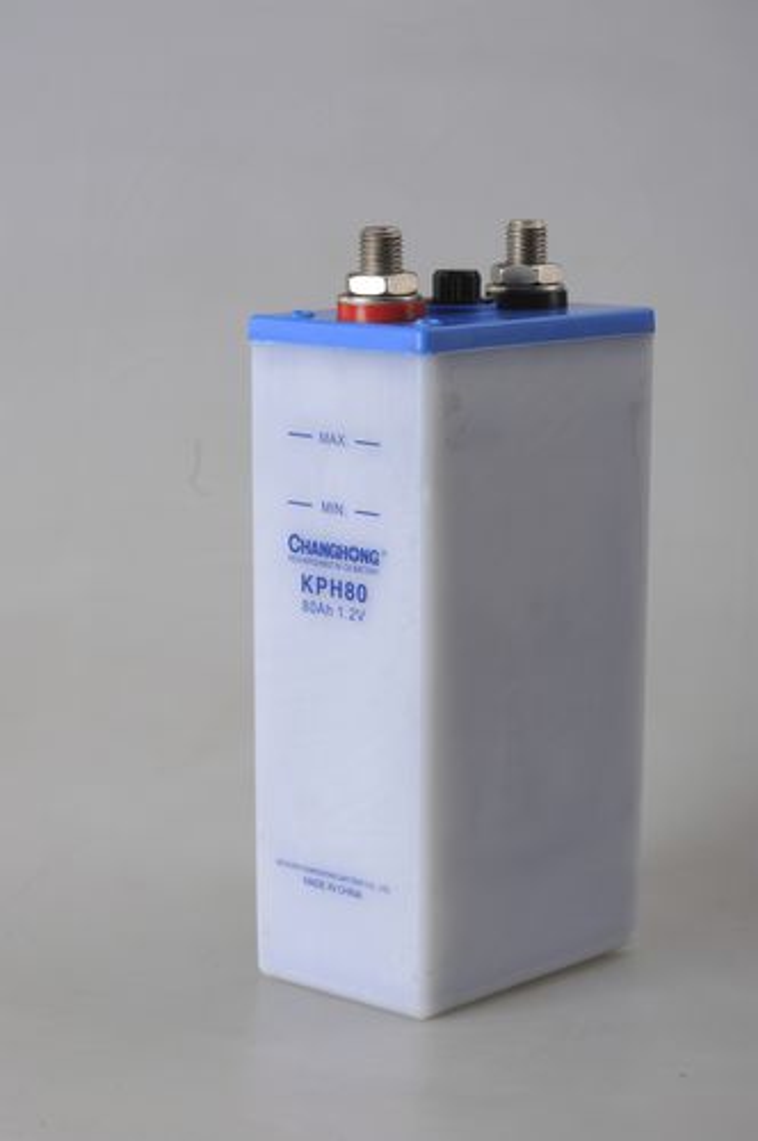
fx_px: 2692
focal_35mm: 85
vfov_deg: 23.9
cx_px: 379
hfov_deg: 16.0
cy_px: 570
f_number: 10
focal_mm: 85
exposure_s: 1/160
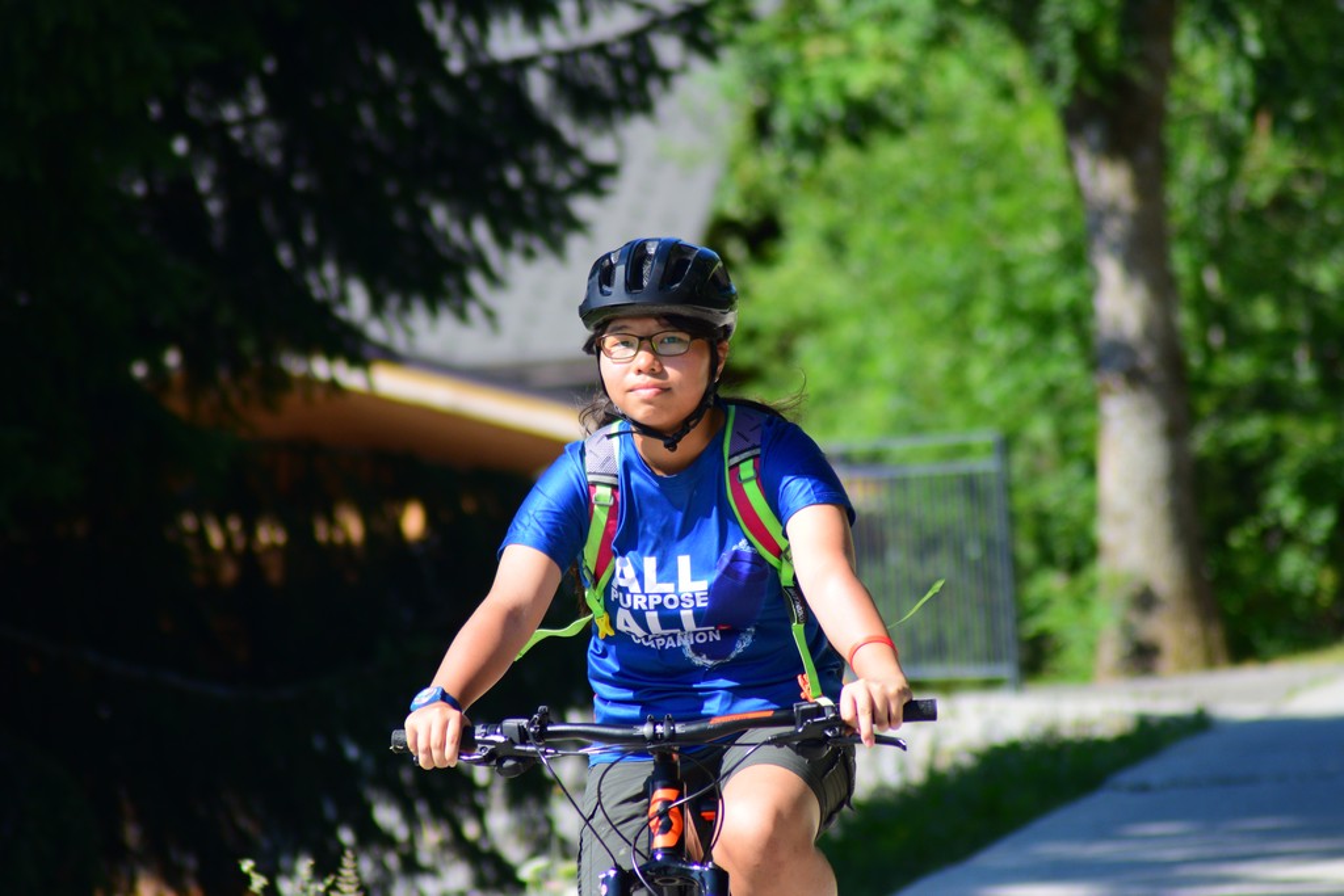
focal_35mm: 300
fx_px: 11201
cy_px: 448
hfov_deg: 6.9
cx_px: 672
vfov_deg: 4.6
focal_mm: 200
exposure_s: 1/1250
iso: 450
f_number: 4.8
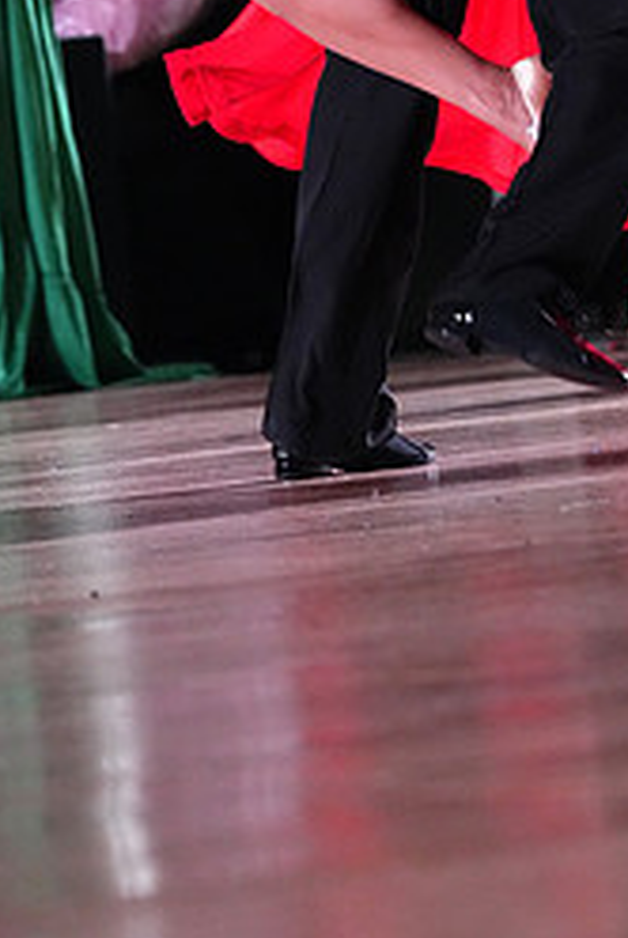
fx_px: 12185
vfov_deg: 4.4
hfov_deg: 3.0
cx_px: 592
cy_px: -144
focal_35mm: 467
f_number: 5
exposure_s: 1/400
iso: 10000
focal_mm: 200
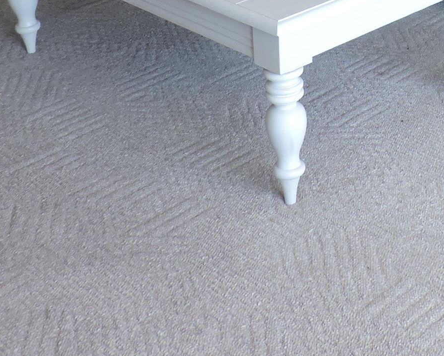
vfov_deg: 16.9
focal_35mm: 81
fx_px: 1065
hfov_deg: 22.3
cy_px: -206
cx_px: 478
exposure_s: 1/60
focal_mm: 4.3
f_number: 3
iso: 100
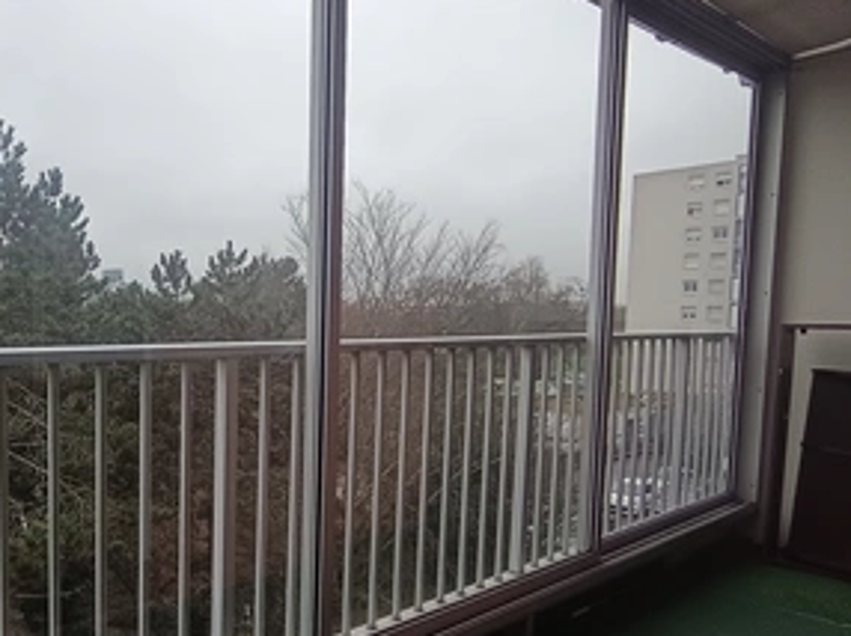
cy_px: 371
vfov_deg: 49.5
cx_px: 159
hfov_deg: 58.2
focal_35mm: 28
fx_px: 688
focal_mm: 1.65
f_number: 2.2
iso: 58
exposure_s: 1/100
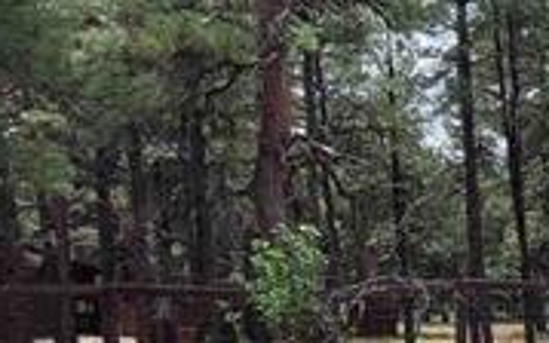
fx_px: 1182
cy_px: 294
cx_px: 966
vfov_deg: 16.4
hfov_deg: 19.8
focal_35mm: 79
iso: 40
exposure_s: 1/902
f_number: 2.2
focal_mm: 1.74
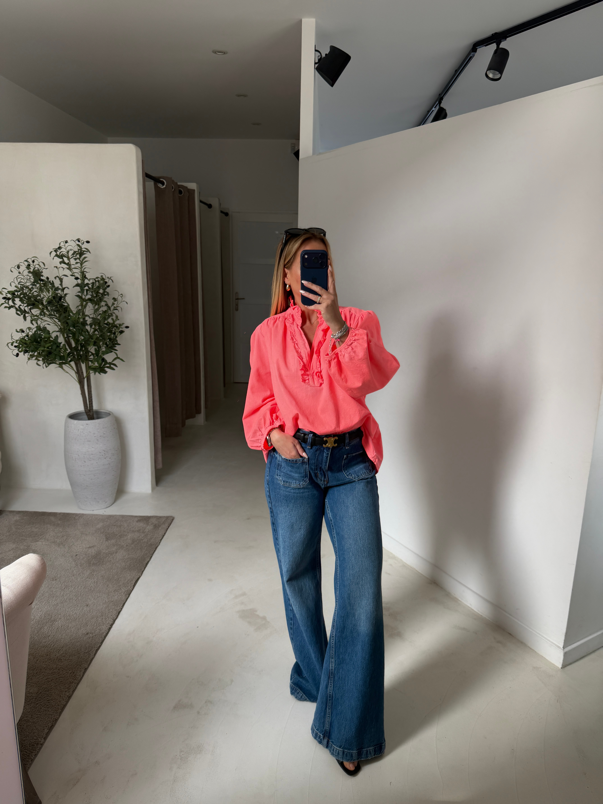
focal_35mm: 24
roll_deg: -2.6
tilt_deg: -14.3
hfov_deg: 56.8
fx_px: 557
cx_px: 302
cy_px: 402
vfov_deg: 71.6
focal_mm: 6.76
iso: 80
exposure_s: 1/121
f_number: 1.78
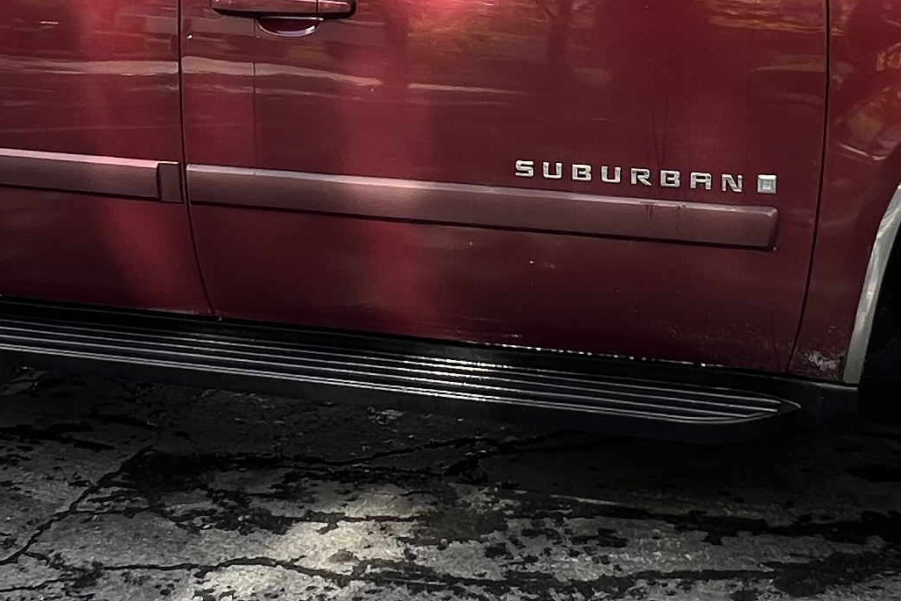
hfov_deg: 37.1
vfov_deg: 25.0
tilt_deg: -12.3
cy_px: 103
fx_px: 1326
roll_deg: -1.0
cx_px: 613
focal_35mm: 53
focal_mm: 1.57
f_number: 1.8
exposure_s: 1/169
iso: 32
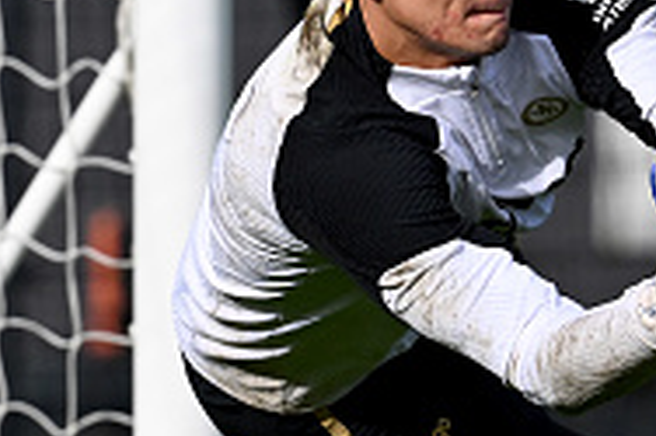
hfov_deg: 1.6
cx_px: 506
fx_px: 23030
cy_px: 223
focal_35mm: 1265
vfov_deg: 1.1
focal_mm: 400
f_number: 4
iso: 640
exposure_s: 1/10000
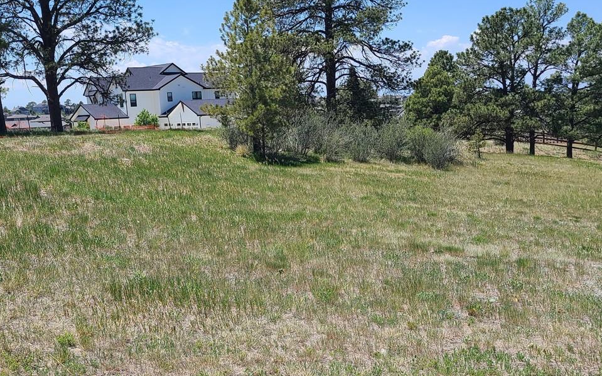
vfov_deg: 27.8
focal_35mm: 46
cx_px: 316
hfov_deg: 43.5
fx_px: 755
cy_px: 244
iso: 40
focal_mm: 5.4
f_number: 1.8
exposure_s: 1/2005
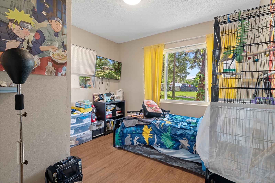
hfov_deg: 95.0
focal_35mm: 16
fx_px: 126
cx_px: 138
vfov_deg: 72.0
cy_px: 92
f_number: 8
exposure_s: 1.3
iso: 250
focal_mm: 11
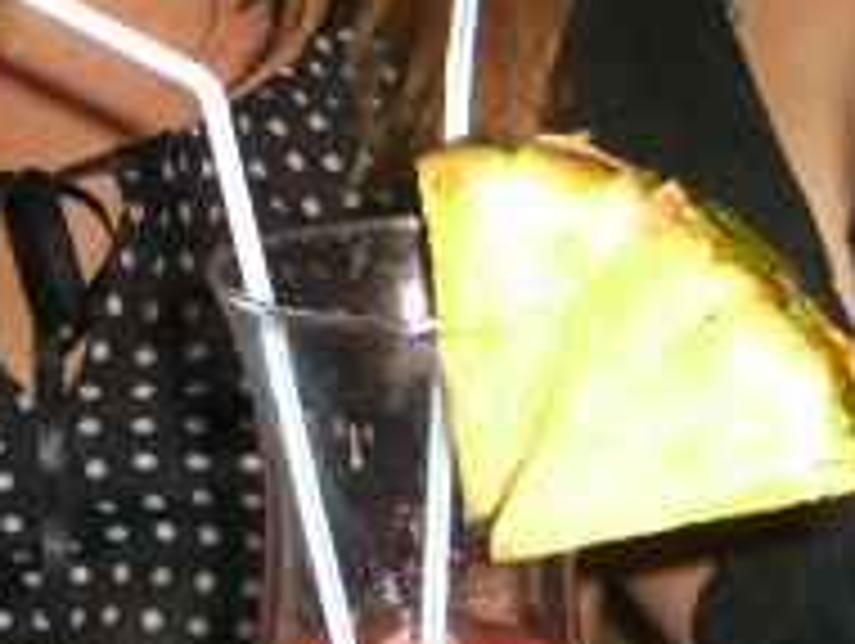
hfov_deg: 16.2
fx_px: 2968
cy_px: -77
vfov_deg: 12.2
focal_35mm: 120
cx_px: 140
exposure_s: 1/60
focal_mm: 7.9
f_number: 2.8
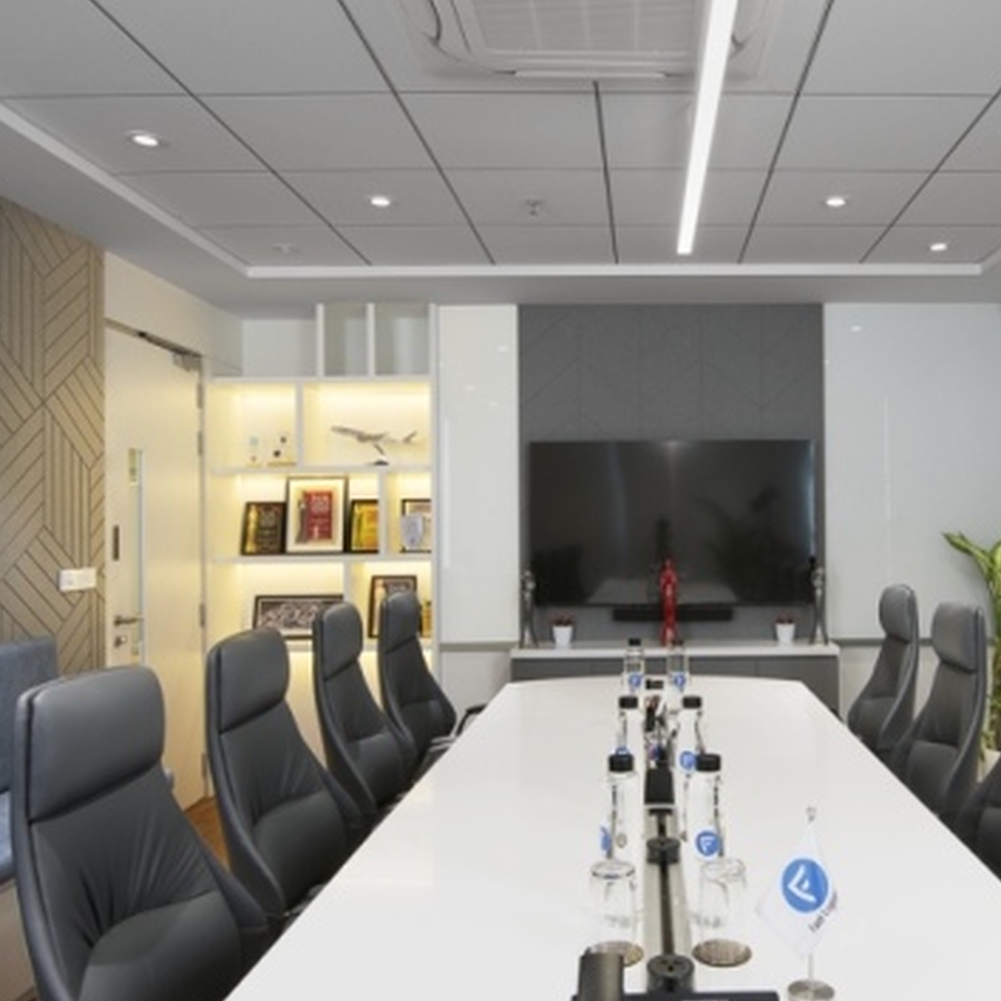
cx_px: 666
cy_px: 595
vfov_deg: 58.6
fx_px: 883
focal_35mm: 27
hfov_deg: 57.8
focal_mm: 14
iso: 100
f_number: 8
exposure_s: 1/10
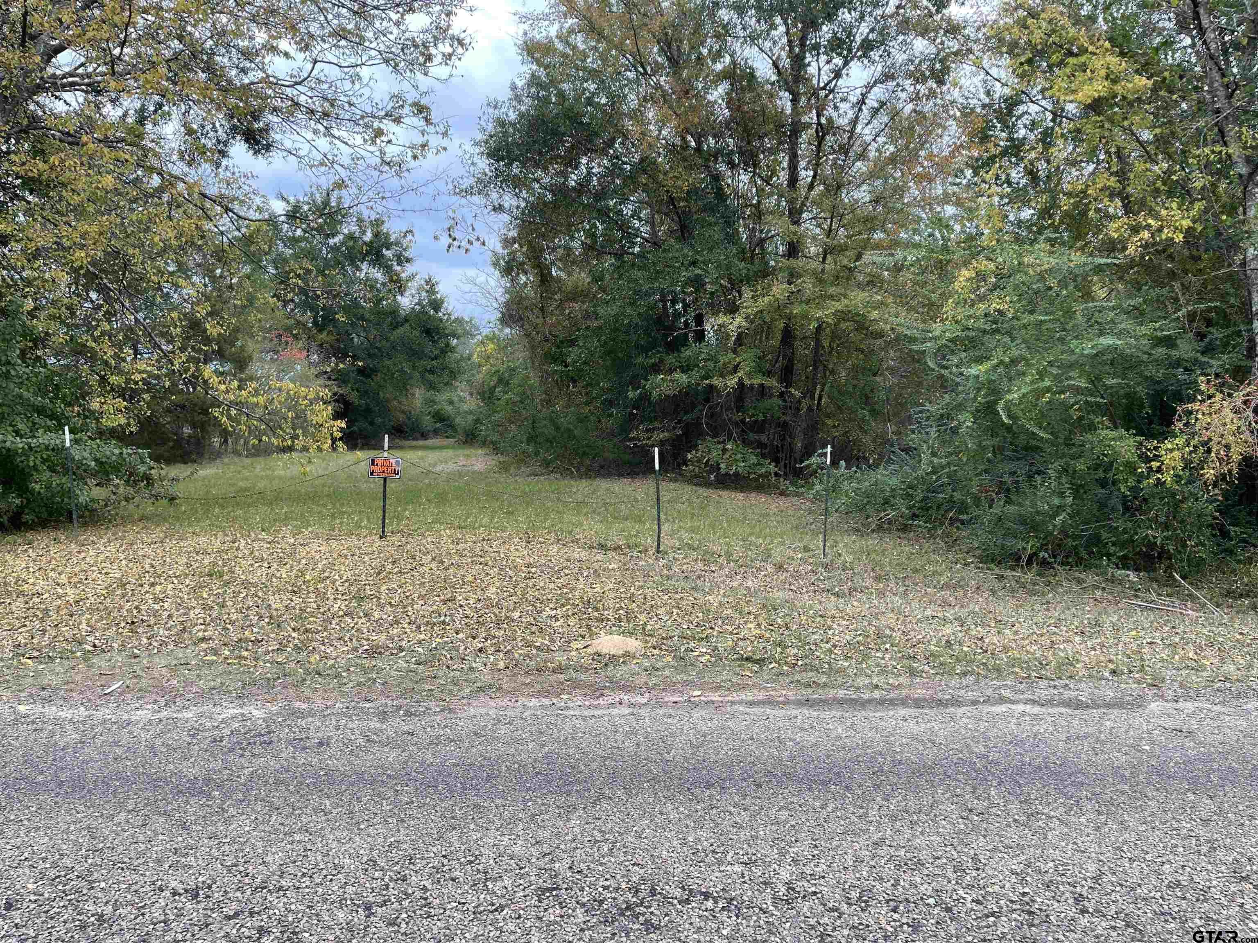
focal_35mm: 26
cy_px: 472
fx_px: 945
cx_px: 629
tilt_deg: -4.0
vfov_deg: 53.1
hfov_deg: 67.3
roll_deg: +0.5
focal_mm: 5.1
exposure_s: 1/198
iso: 32
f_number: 1.6
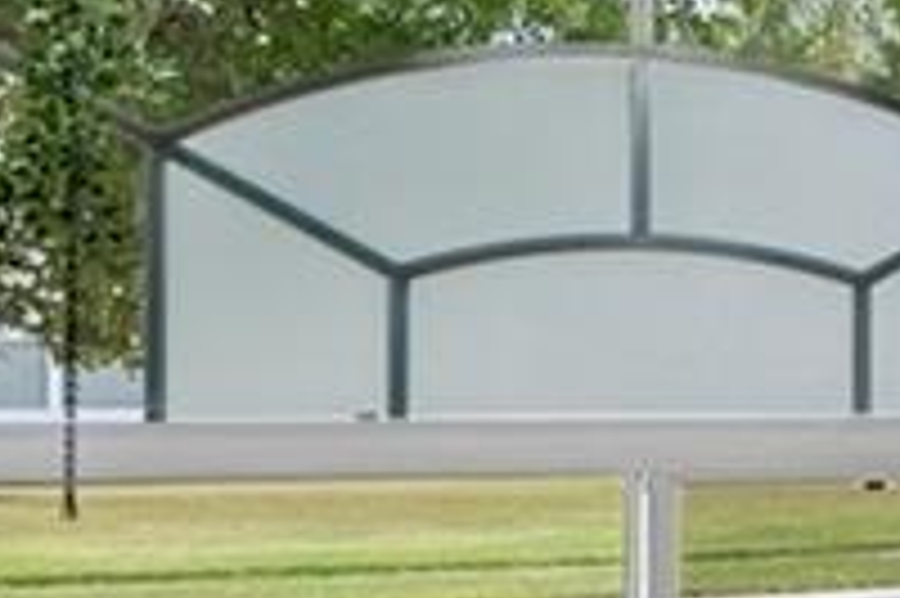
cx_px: 2421
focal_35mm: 120
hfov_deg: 12.0
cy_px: 553
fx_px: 2997
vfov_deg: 11.3
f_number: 7.1
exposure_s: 1/40
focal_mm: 10
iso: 100
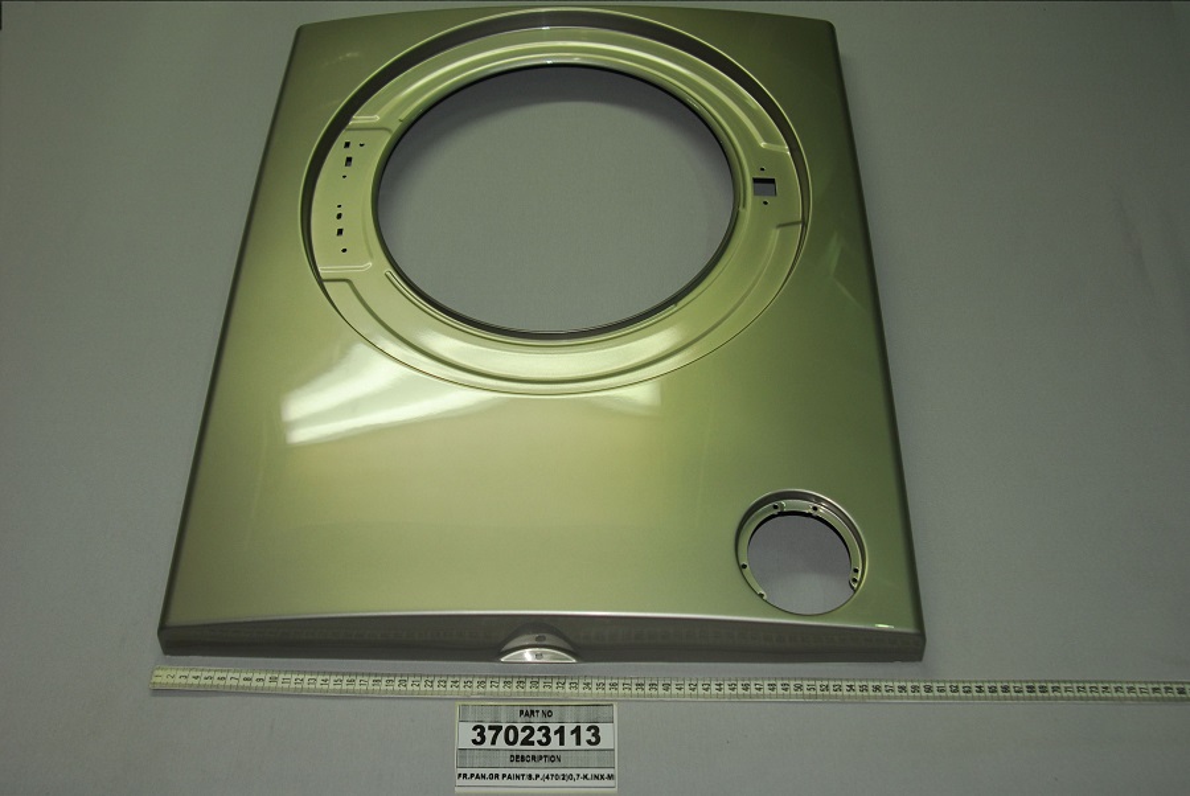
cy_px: 398
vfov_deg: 37.0
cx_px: 595
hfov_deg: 53.1
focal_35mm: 36
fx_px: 1191
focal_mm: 24
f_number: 3.5
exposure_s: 1/80
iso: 200
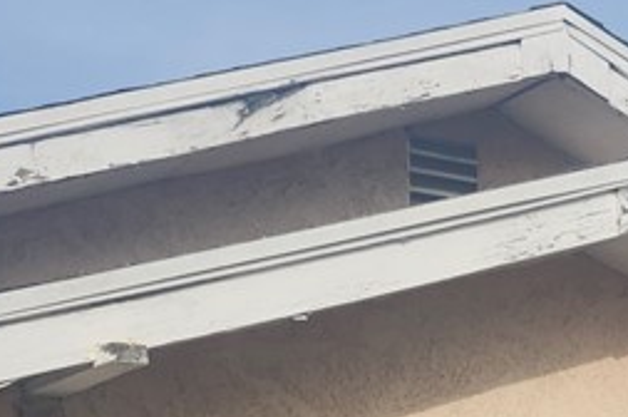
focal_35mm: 97
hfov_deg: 20.5
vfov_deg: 12.3
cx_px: 603
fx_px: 1690
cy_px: 854
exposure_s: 1/1542
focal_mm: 5.54
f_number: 1.8
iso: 25
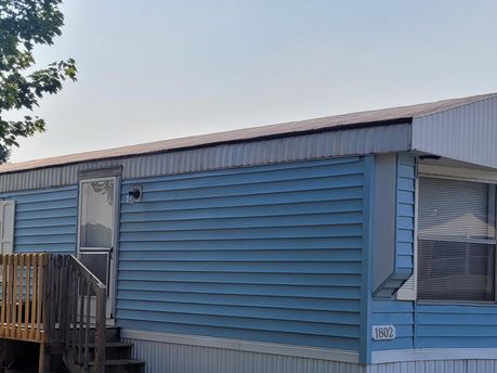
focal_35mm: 58
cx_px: 156
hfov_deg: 32.9
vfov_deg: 25.0
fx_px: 833
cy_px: 259
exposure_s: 1/3464
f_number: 1.8
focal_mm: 5.4
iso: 40
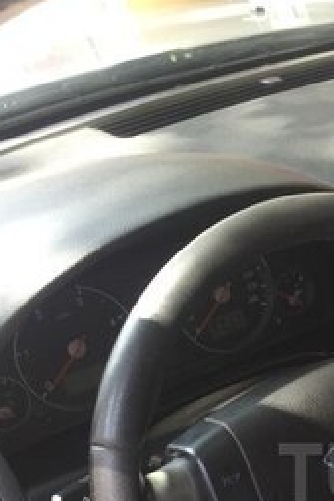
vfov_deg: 25.0
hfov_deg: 16.2
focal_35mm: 78
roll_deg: -1.4
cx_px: 479
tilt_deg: -33.1
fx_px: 1085
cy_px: 473
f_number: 2.2
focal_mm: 4.15
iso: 32
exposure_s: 1/50
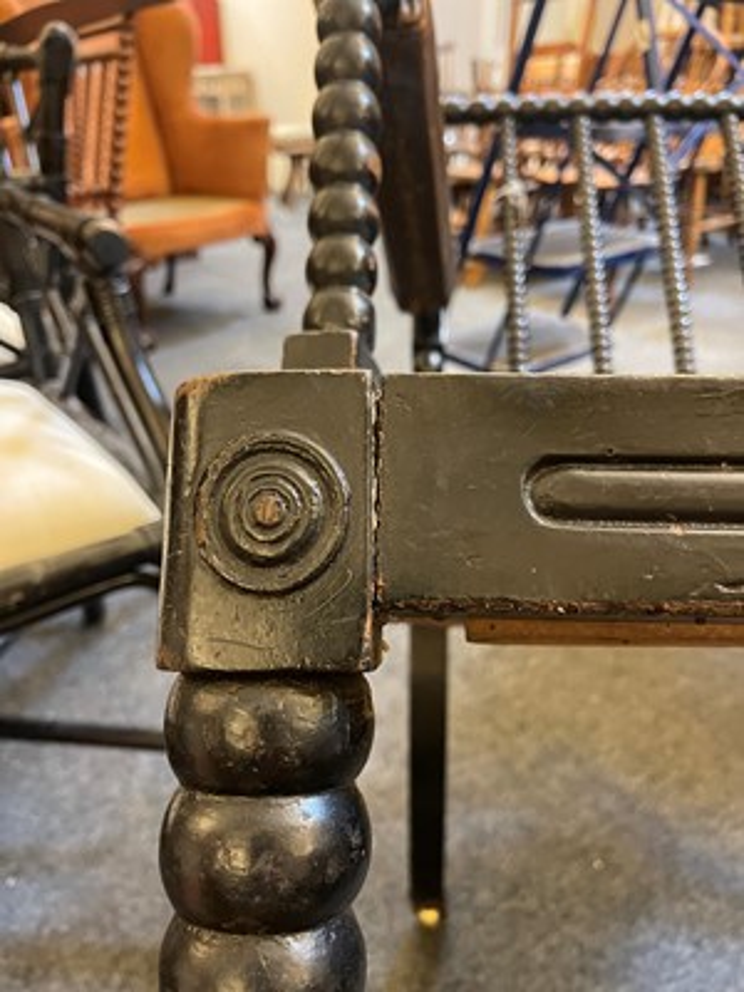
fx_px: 716
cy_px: 496
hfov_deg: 54.9
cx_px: 372
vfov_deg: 69.4
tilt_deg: -28.2
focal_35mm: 25
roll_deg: +1.4
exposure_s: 1/33
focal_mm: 5.1
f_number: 1.6
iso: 500
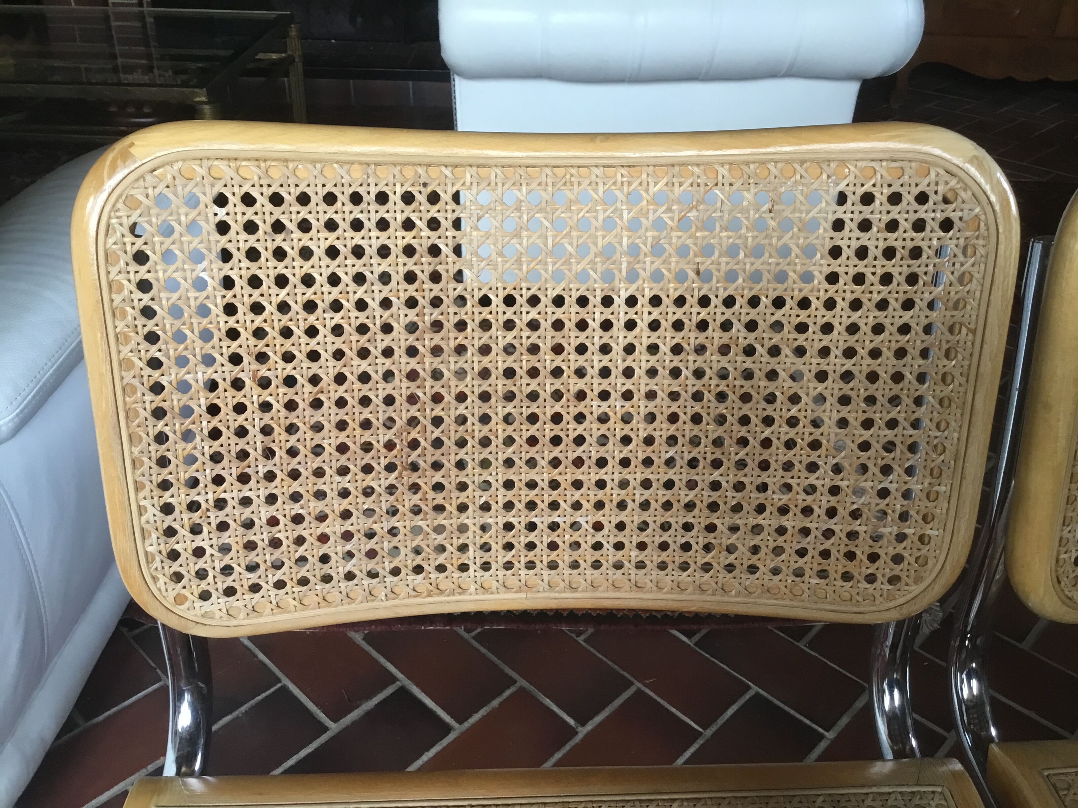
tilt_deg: -31.8
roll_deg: -0.8
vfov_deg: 45.4
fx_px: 965
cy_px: 404
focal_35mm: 31
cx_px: 539
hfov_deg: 58.4
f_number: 2.4
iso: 80
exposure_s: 1/33
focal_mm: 3.3
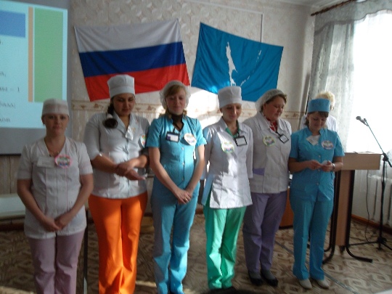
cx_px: 196
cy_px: 147
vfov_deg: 51.4
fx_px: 306
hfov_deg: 65.3
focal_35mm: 27
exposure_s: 1/45
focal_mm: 4.9
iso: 153
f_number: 3.5
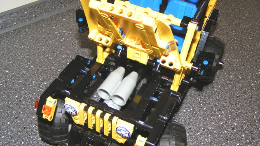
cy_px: 89
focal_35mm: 42
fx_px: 290
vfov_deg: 28.3
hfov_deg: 48.4
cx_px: 129
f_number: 2.8
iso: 200
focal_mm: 5.8
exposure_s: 1/40
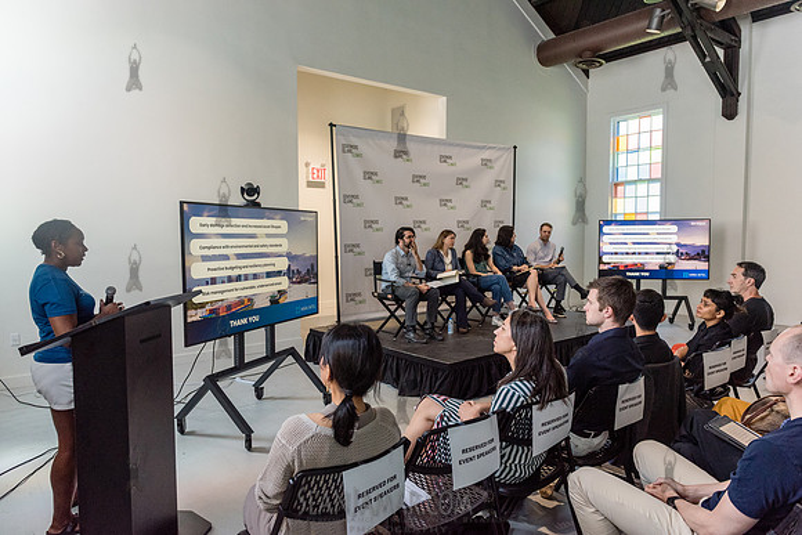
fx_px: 542
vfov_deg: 52.5
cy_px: 268
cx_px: 401
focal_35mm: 24
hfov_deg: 73.0
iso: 4000
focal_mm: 24
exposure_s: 1/400
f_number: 4
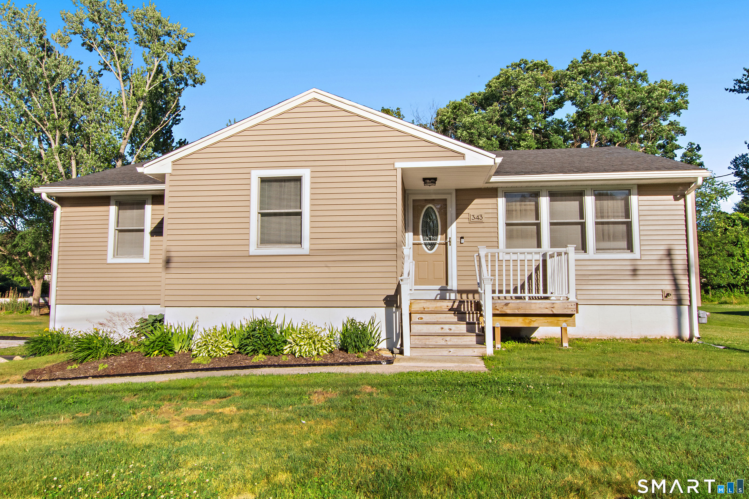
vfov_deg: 59.5
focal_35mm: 21
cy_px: 250
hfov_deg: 81.2
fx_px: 437
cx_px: 374
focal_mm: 14
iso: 400
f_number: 22
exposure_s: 1/80
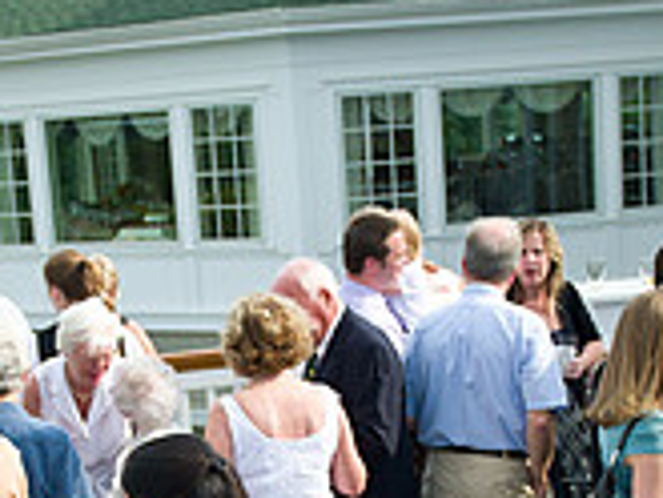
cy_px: 430
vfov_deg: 18.0
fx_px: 1553
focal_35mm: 81
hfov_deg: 24.1
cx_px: 261
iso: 400
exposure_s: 1/2000
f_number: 3.2
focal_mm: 24
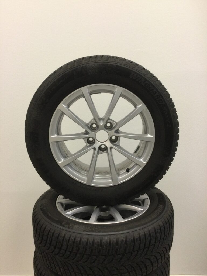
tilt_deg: -12.1
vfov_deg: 58.4
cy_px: 138
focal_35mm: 31
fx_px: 247
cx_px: 104
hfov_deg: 45.4
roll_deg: +3.4
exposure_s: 1/33
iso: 125
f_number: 2.4
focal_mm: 3.3
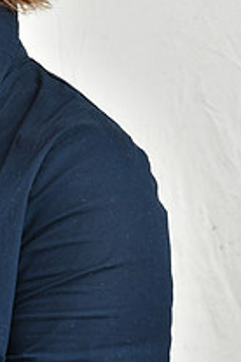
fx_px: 3464
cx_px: -86
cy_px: 89
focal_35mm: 345
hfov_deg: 4.0
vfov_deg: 6.0
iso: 200
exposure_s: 1/250
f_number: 11
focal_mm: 82
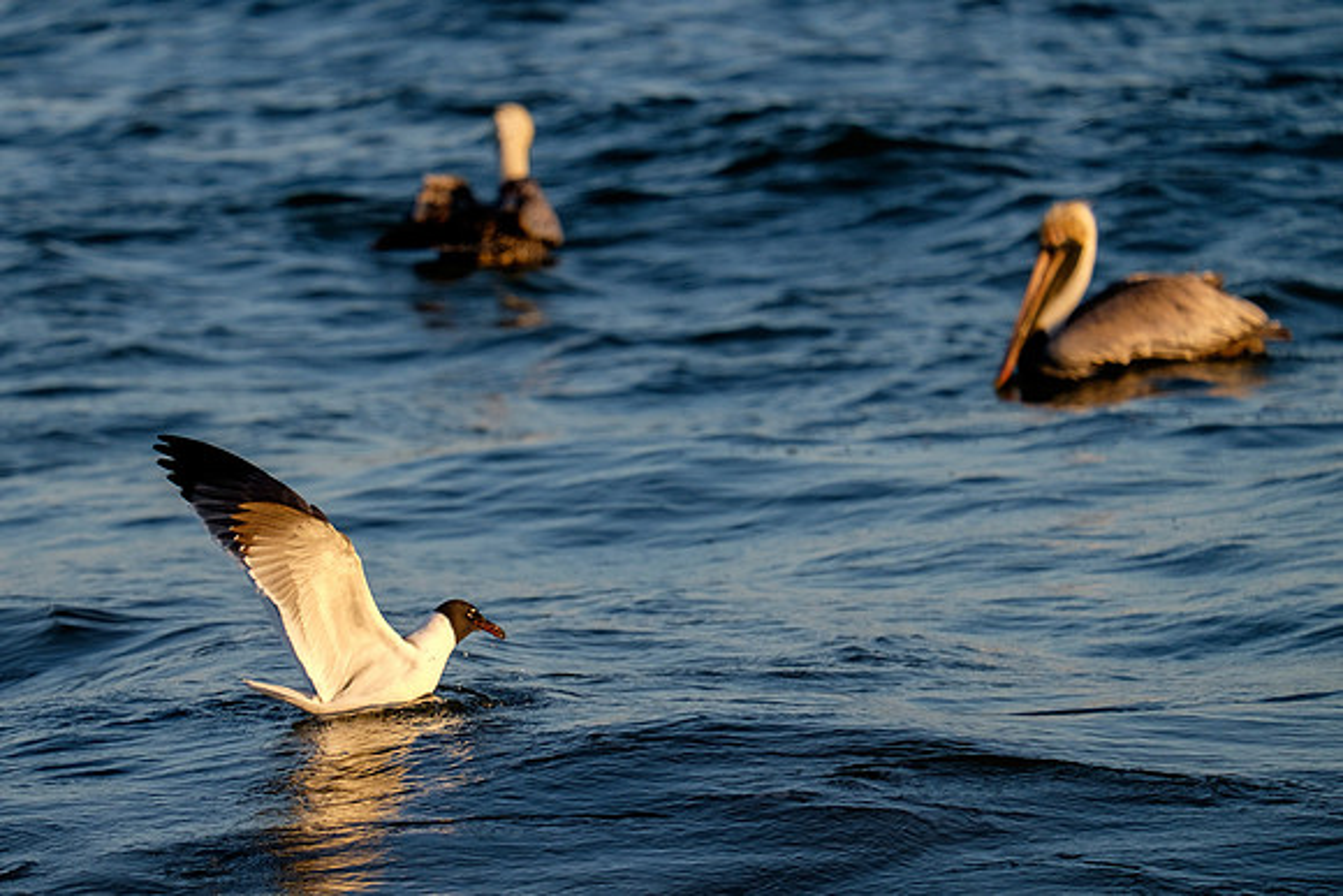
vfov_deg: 3.5
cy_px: 547
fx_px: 14733
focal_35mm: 395
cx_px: 459
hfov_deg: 5.2
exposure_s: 1/1000
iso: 200
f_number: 5.6
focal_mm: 200
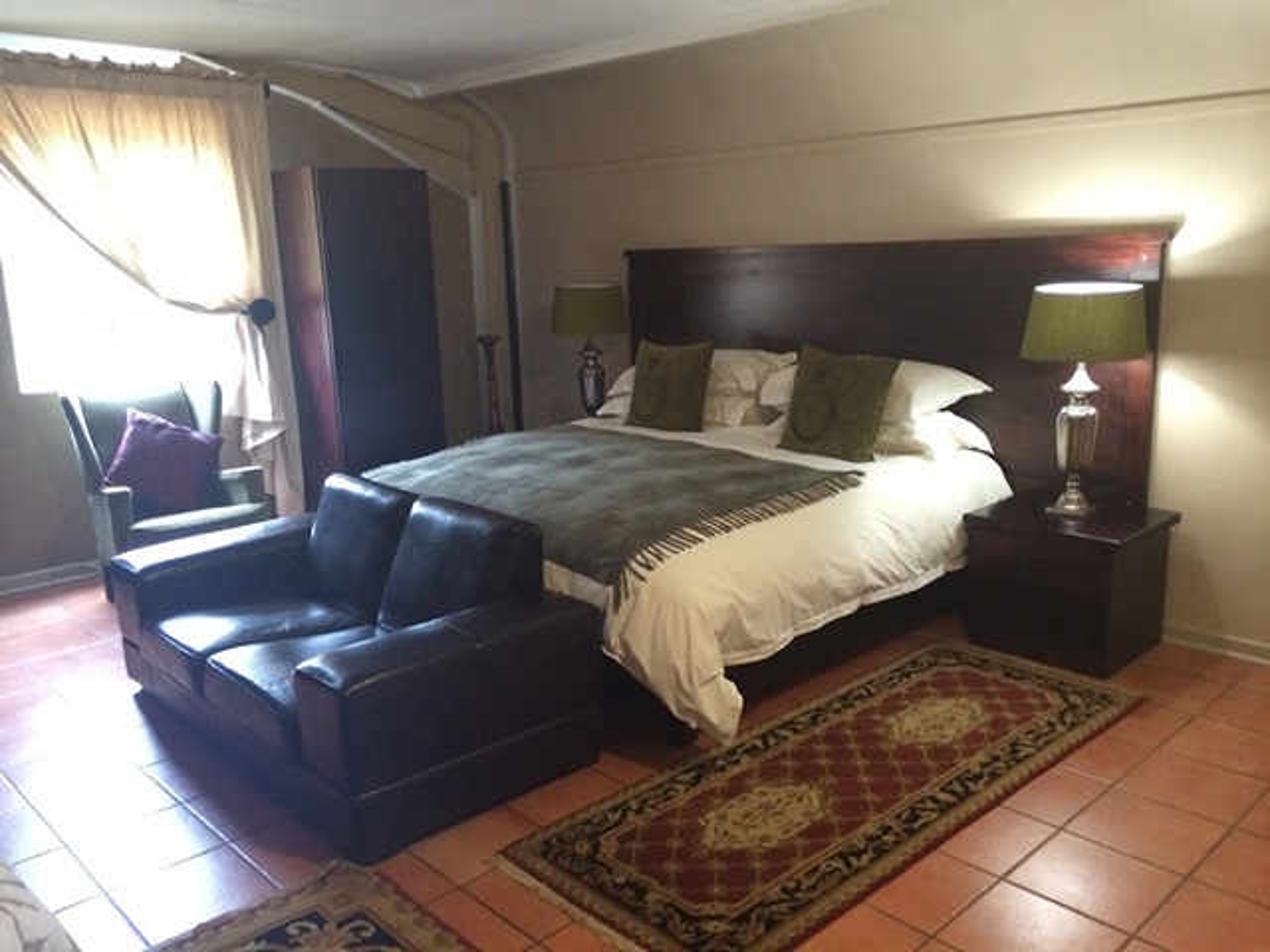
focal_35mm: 30
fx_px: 1101
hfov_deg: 60.0
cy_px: 476
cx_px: 635
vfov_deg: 46.8
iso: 400
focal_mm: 4.12
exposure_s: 1/15
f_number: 2.2
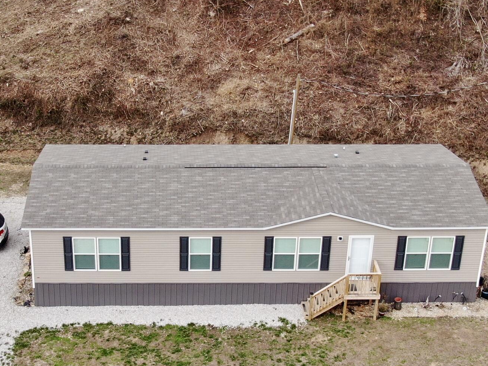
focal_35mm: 67
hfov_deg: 28.8
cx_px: 166
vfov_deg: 21.9
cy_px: 219
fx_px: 944
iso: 100
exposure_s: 1/160
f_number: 3
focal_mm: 5
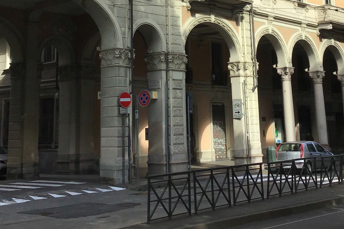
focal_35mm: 64
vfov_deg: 20.4
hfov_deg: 31.4
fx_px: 611
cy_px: -15
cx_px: 169
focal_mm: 3.3
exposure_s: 1/858
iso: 25
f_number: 2.4
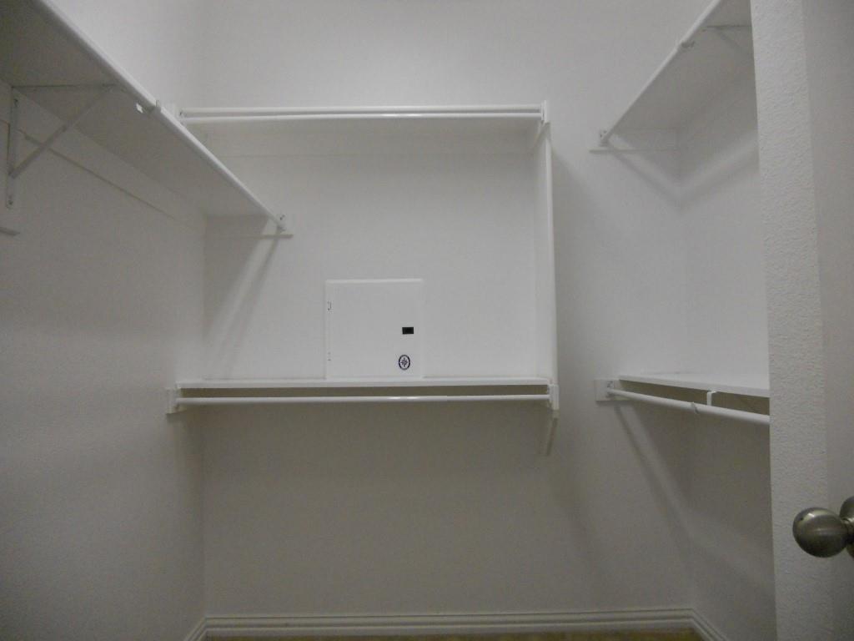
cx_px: 427
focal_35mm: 27
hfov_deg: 65.3
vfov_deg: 51.4
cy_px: 320
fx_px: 666
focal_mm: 4.9
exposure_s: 1/80
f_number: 3.2
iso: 400
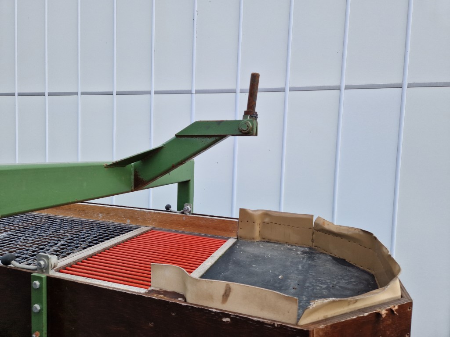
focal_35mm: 23
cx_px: 225
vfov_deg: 58.9
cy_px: 168
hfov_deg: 73.9
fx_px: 299
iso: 50
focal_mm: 5.4
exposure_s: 1/858
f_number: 1.8
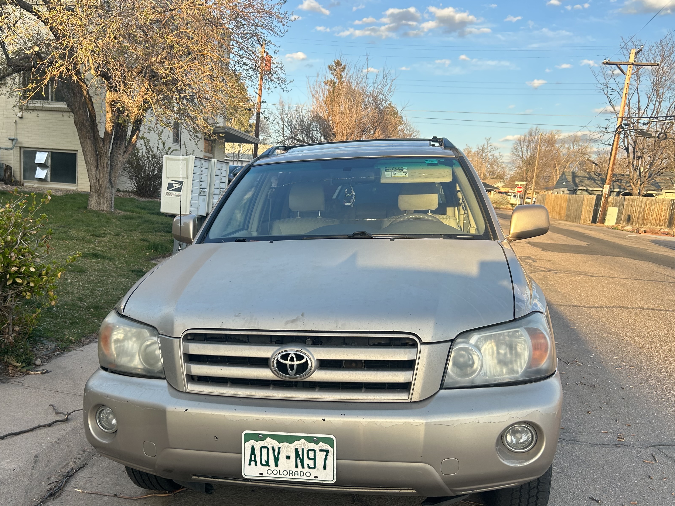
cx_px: 277
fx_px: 644
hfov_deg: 55.0
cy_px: 303
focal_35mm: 33
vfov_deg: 42.7
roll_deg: -2.8
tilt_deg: -10.4
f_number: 1.5
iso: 50
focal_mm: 5.7
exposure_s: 1/460
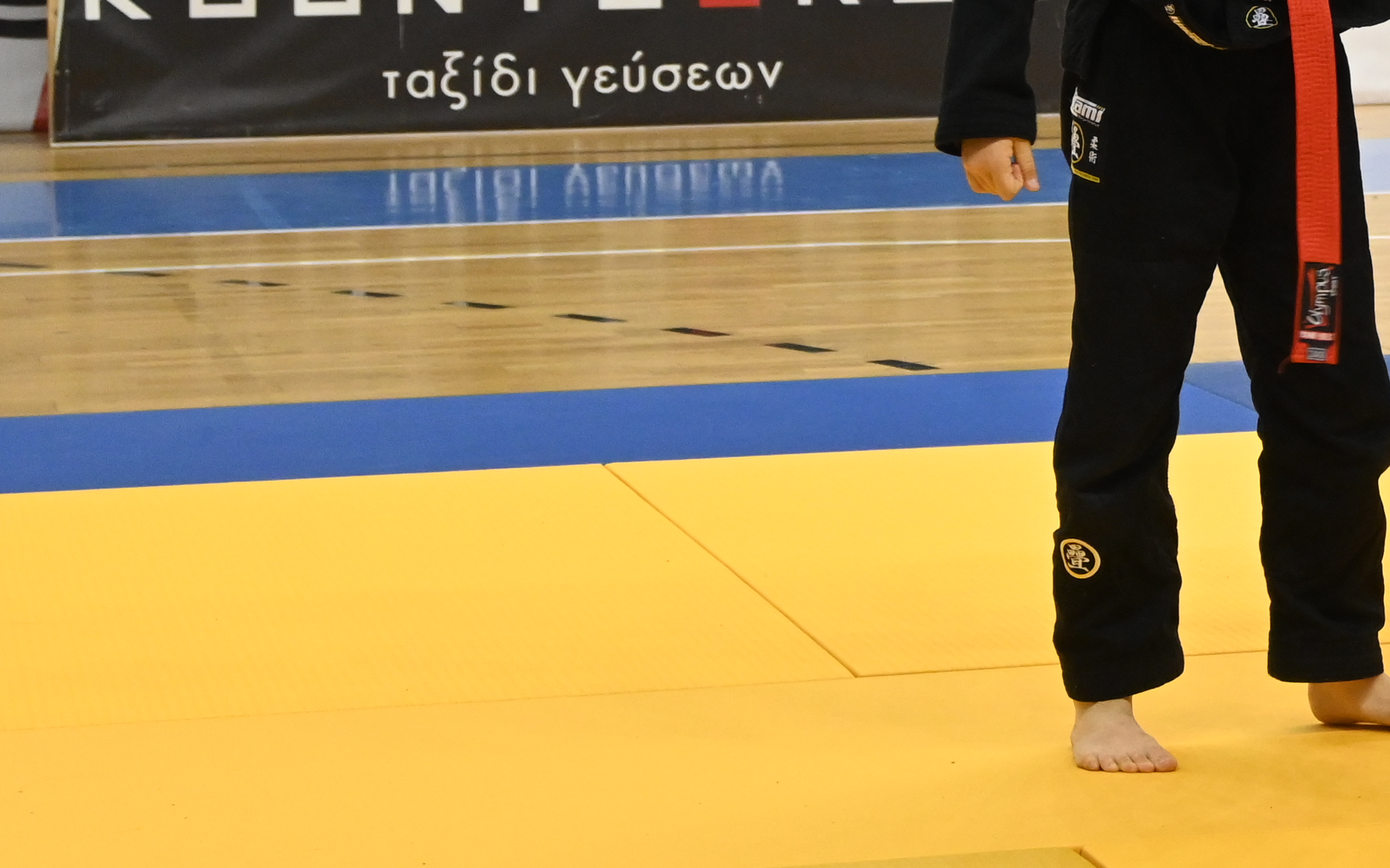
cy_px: -55
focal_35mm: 136
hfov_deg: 14.8
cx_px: 1726
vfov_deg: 9.5
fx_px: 5163
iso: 1800
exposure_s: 1/125
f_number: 5.3
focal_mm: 35
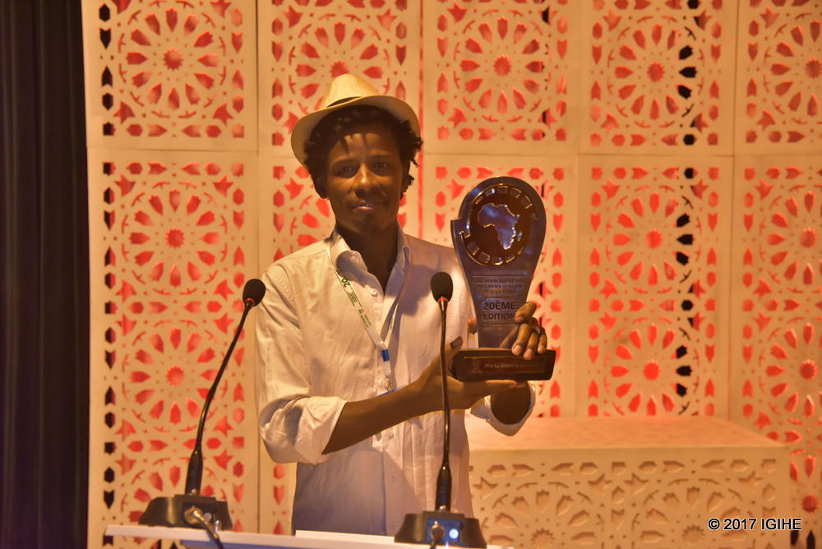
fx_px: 1142
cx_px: 411
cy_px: 274
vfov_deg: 27.0
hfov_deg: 39.6
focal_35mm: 50
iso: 2000
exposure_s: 1/125
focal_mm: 50
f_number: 4.5
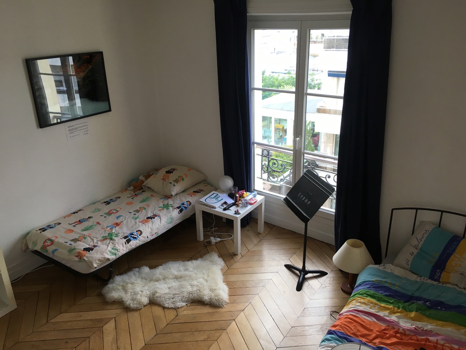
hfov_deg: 61.7
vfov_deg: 48.2
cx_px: 233
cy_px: 175
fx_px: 390
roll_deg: +1.4
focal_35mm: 29
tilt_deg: -22.2
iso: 25
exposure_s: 1/33
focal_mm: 4.15
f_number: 2.2
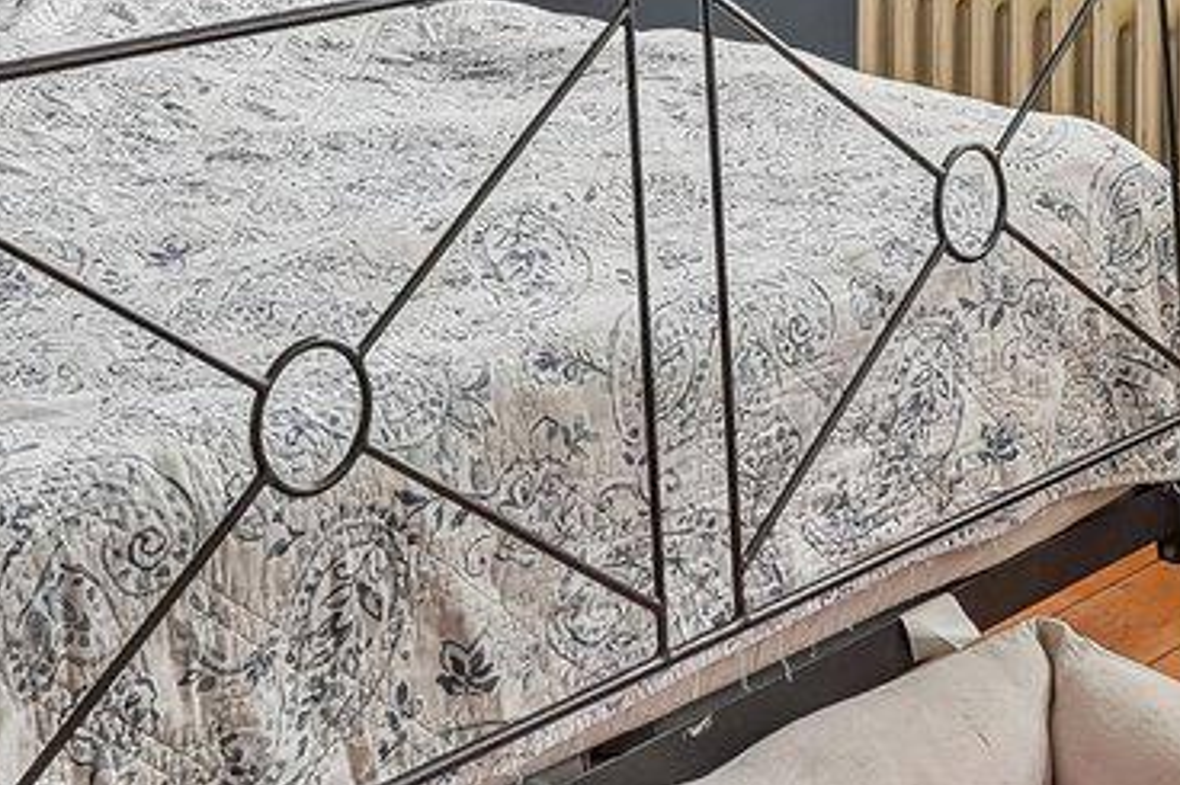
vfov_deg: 15.9
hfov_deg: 26.0
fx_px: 2555
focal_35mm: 78
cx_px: 645
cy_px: -437
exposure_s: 1/10
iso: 500
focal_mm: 14
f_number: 8
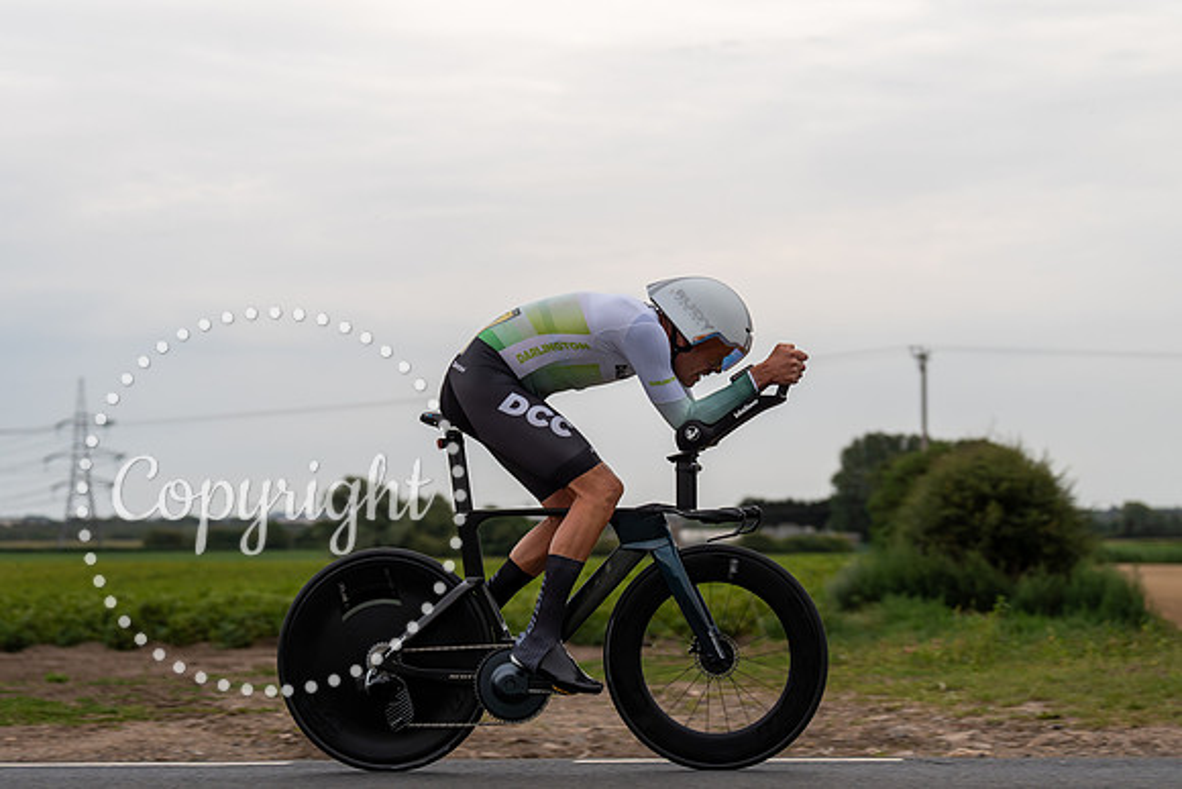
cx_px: 621
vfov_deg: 18.1
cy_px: 415
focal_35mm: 75
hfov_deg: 26.8
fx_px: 2478
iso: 400
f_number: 3.2
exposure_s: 1/800
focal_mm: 70
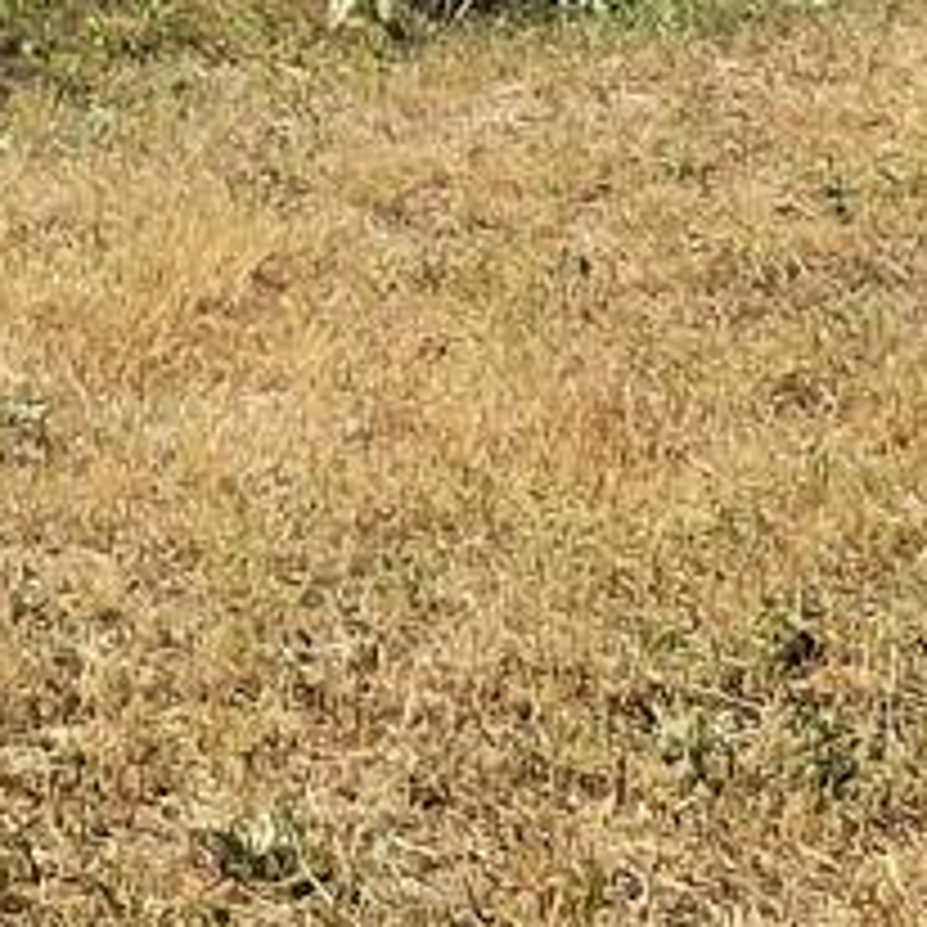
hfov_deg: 7.0
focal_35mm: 239
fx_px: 7241
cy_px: -1620
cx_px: -994
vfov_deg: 6.8
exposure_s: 1/1073
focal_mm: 4.75
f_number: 1.8
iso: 100
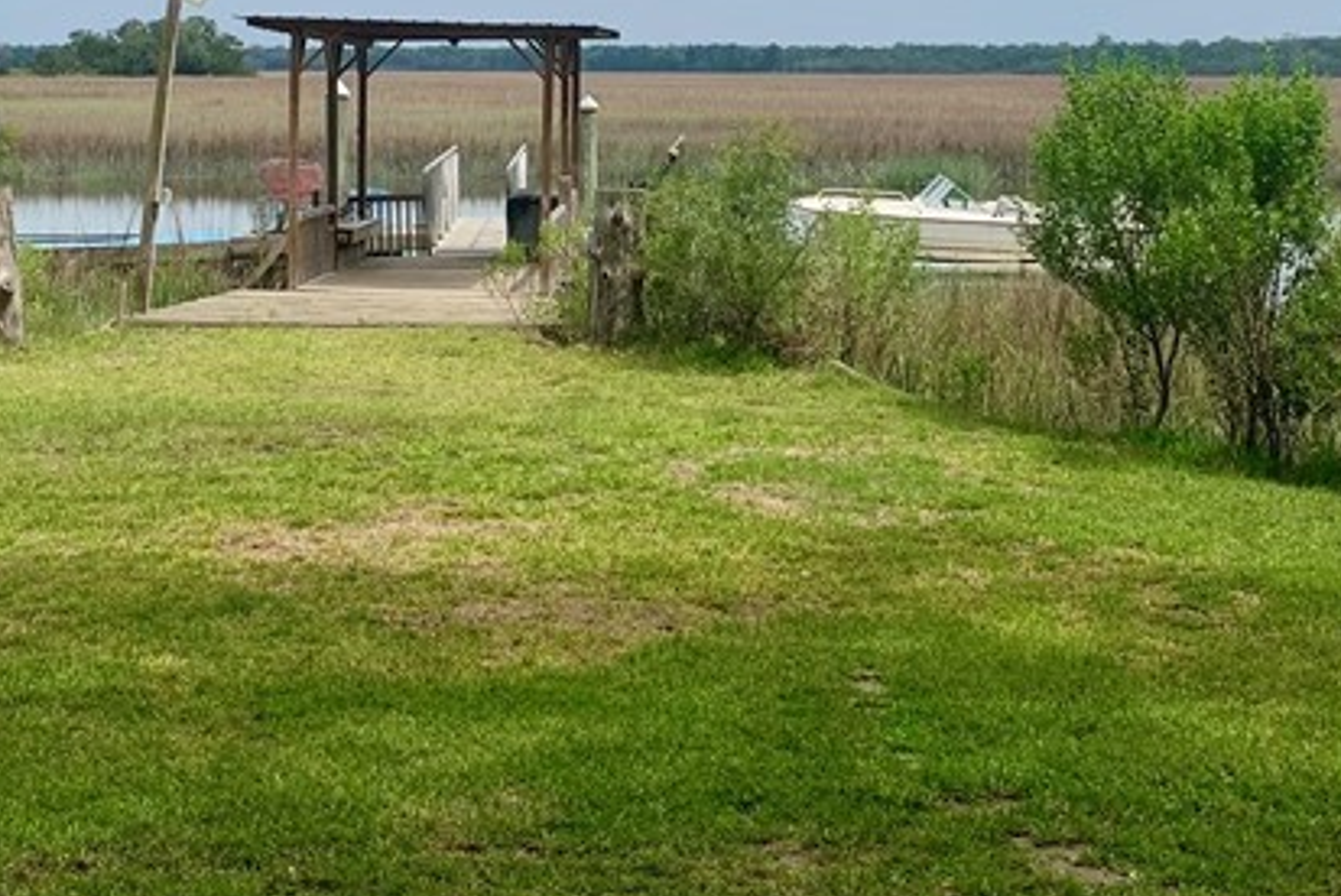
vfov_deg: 19.9
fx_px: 2497
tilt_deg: +1.2
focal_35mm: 67
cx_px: 555
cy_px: 62
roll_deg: -0.3
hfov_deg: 30.0
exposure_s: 1/3521
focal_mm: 4.25
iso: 25
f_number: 1.8
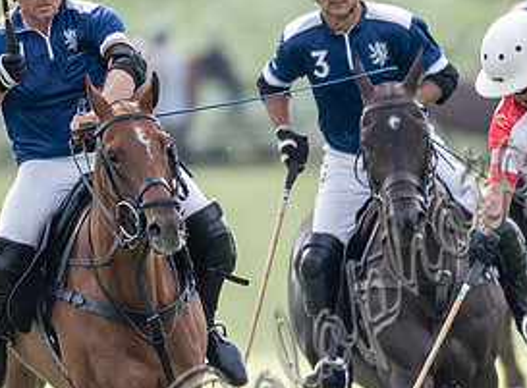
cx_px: 569
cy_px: 298
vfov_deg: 0.6
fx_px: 35346
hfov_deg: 0.9
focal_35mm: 2337
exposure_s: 1/2000
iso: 400
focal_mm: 500
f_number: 4
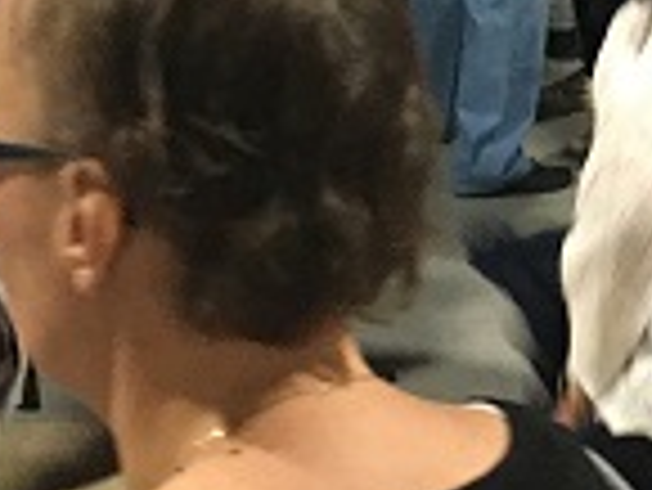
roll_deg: +0.2
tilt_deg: -9.5
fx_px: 3016
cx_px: 656
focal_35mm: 160
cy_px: -76
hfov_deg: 12.2
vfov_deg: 9.2
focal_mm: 4.15
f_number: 2.2
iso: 200
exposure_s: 1/25
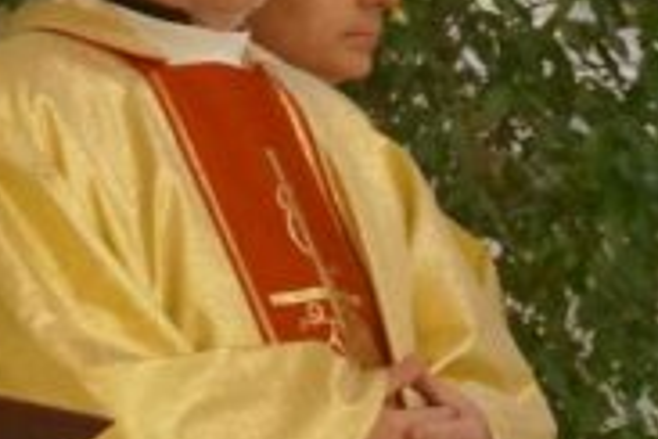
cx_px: -1036
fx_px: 4437
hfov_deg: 7.8
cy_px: 108
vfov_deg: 5.7
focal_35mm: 243
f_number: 4.5
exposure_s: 1/60
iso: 3200
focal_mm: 29
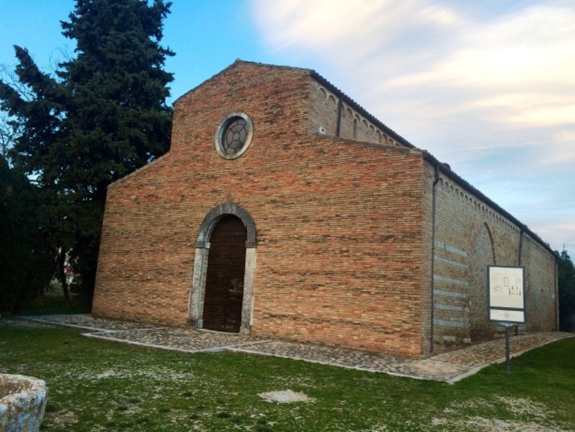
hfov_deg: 61.6
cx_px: 288
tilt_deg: +10.6
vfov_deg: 48.3
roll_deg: -4.4
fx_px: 482
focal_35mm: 29
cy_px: 216
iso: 50
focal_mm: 4.15
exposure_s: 1/100
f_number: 2.2
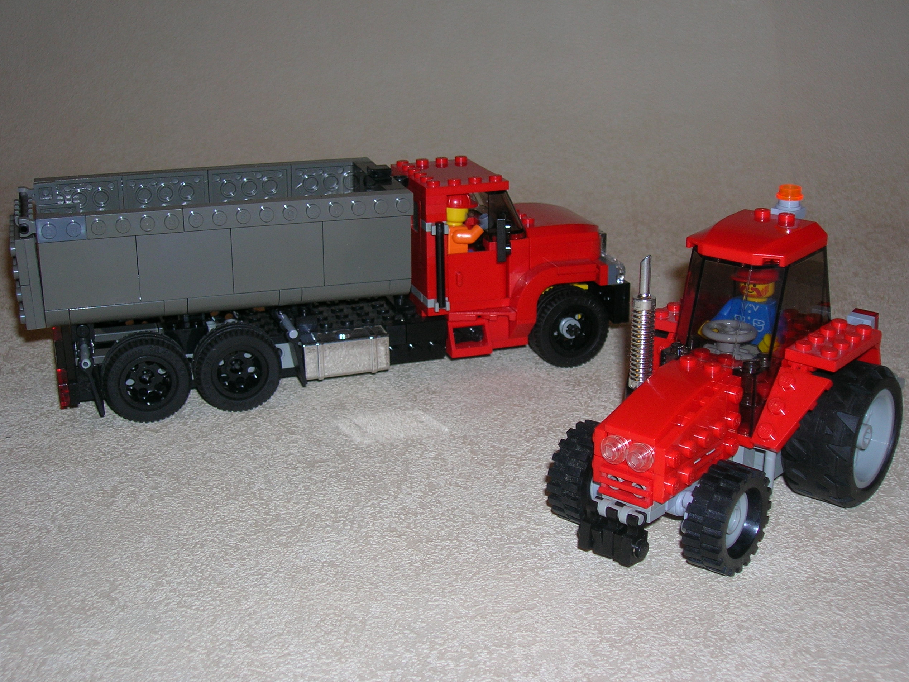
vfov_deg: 30.9
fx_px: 1234
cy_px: 344
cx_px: 459
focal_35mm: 47
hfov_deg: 40.4
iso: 50
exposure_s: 1/60.1
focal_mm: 7.7
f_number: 3.2
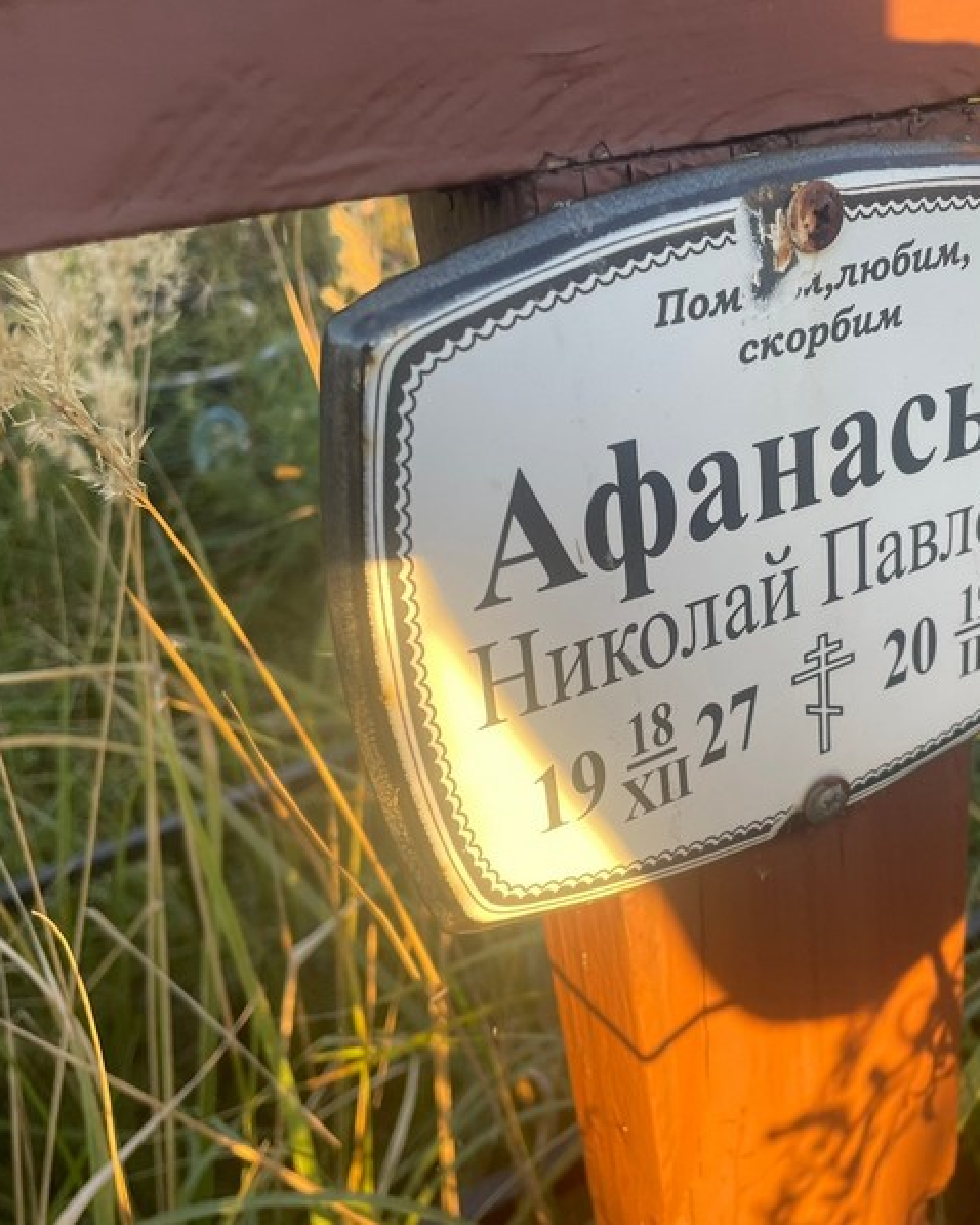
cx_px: 679
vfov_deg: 52.8
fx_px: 1232
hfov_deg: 42.6
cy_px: 611
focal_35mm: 34
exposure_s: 1/186
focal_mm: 4.2
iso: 32
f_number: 1.6
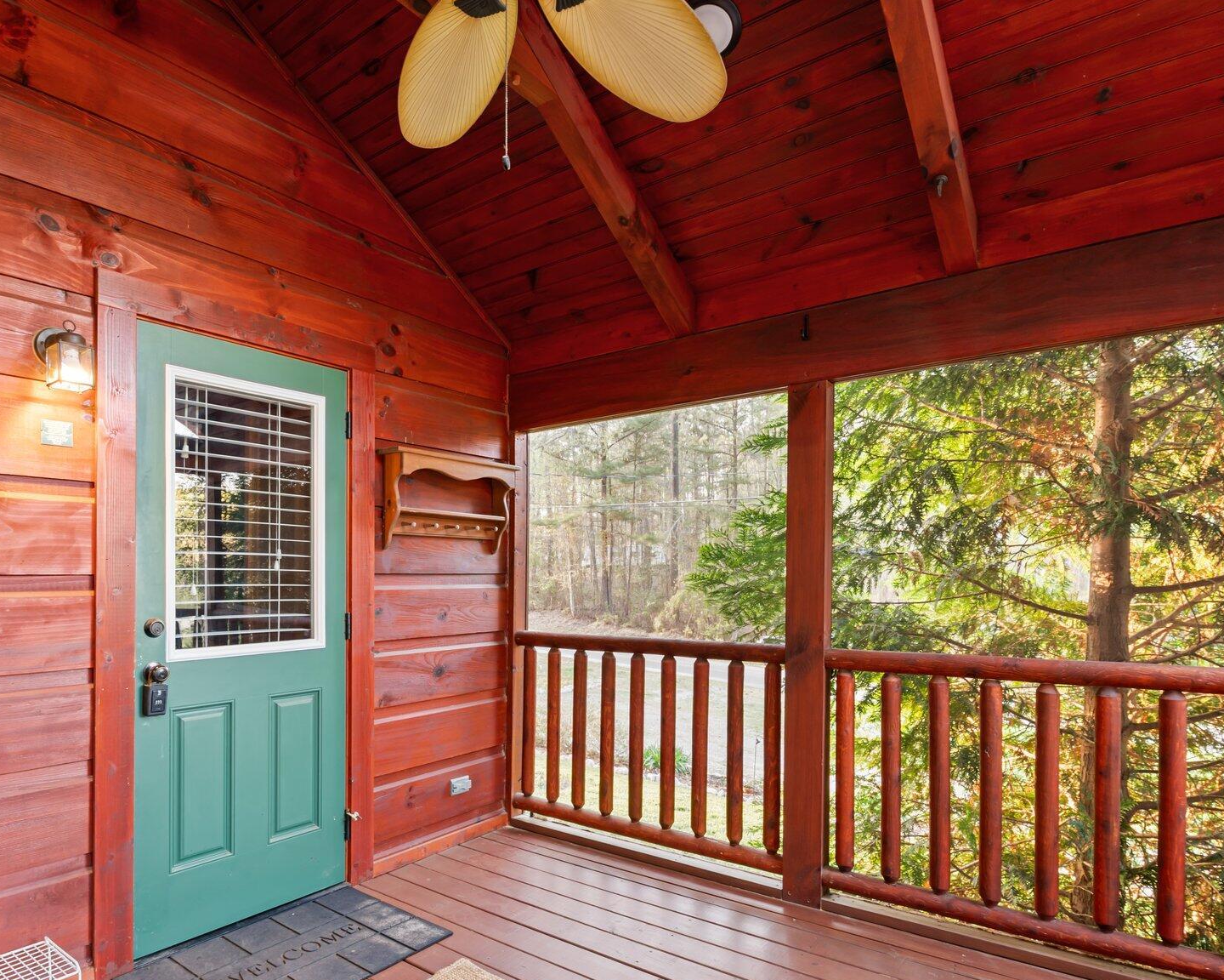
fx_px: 725
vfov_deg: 67.6
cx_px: 538
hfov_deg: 80.0
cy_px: 578
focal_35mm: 20
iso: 400
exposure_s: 1/2.5
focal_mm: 15
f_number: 7.1
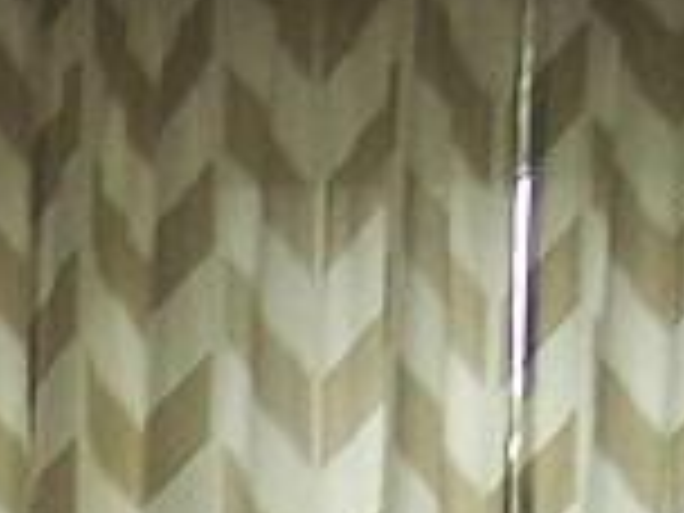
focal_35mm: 295
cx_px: -450
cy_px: 1692
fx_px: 5829
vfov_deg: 4.8
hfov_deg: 6.6
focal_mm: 8
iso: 140
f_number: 2.8
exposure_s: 1/60
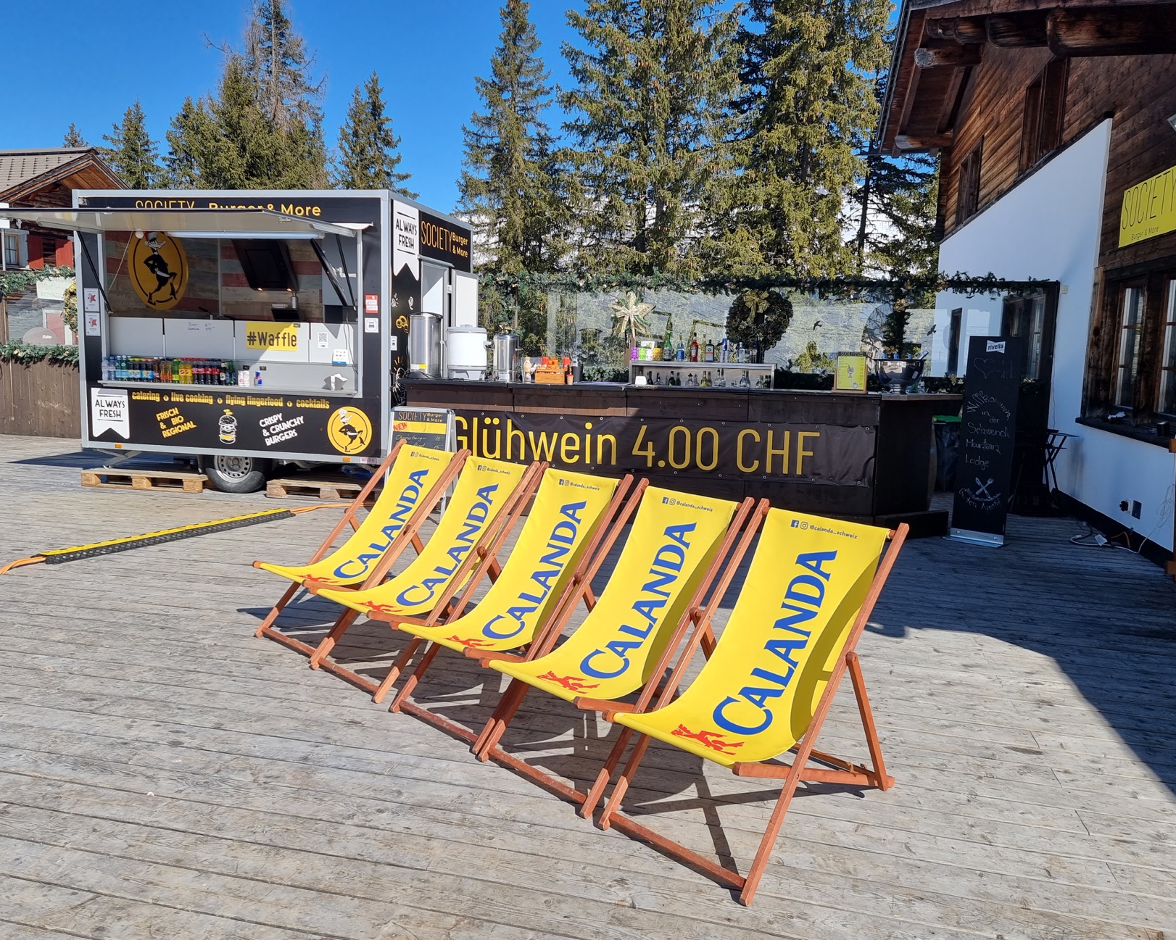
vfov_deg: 54.9
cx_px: 570
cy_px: 459
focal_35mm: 26
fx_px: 905
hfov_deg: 66.0
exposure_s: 1/642
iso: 50
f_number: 1.8
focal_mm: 6.7
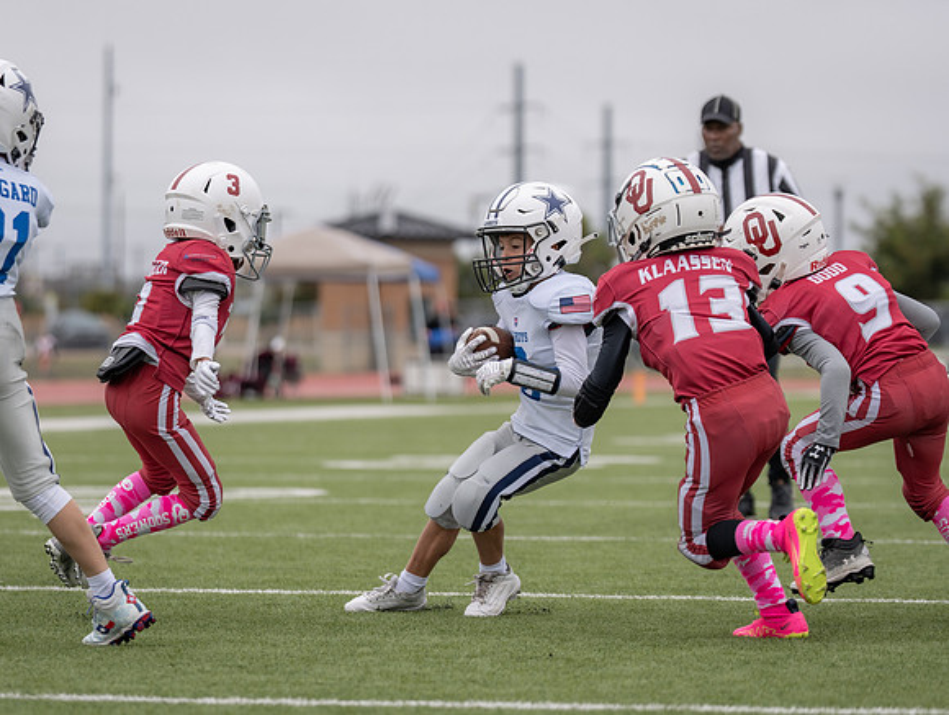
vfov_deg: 8.3
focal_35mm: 179
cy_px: 344
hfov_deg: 11.0
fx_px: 4920
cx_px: 497
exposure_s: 1/1250
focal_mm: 120
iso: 200
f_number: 2.8
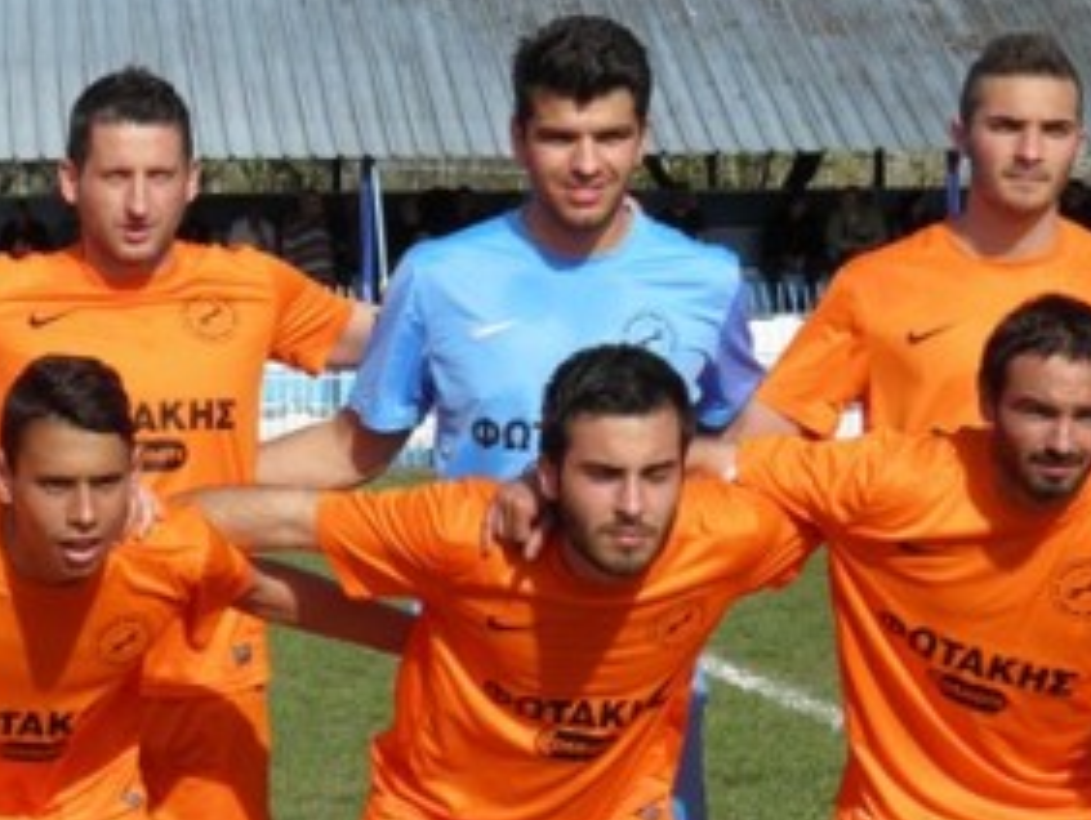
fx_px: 4574
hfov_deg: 13.4
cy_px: 512
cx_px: -8
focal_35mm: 145
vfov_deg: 10.2
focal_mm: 11.2
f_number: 6
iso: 50
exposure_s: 1/320
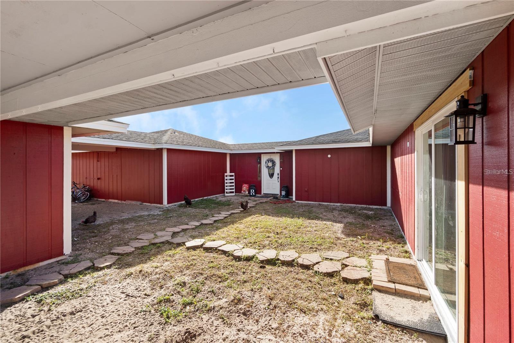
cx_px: 257
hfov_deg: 100.4
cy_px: 172
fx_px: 214
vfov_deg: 77.3
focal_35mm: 15
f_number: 8
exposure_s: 1/30
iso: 100
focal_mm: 10
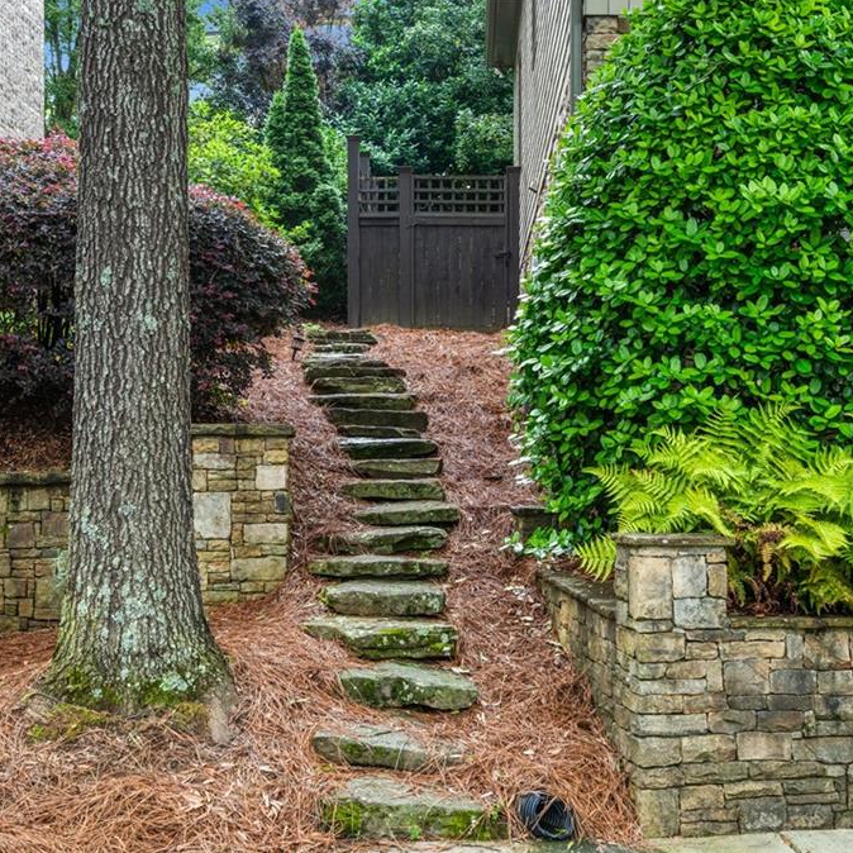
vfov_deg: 41.9
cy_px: 426
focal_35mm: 40
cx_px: 440
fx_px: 1115
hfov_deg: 41.9
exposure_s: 1/100
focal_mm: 31
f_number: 6.3
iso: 1250
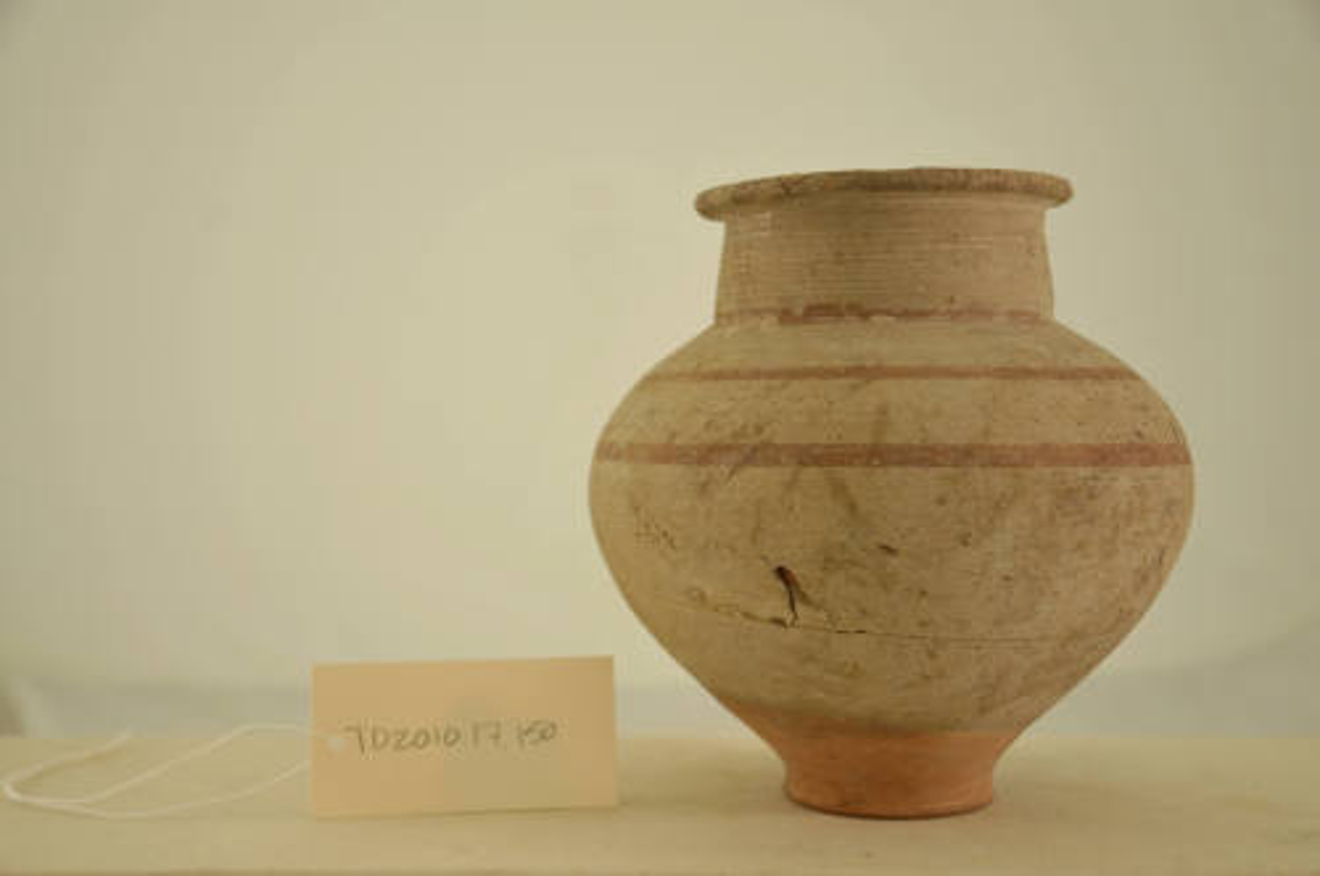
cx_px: 660
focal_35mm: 48
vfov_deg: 28.0
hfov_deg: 41.2
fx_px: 1758
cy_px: 438
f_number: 4.5
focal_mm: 32
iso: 200
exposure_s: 1/50
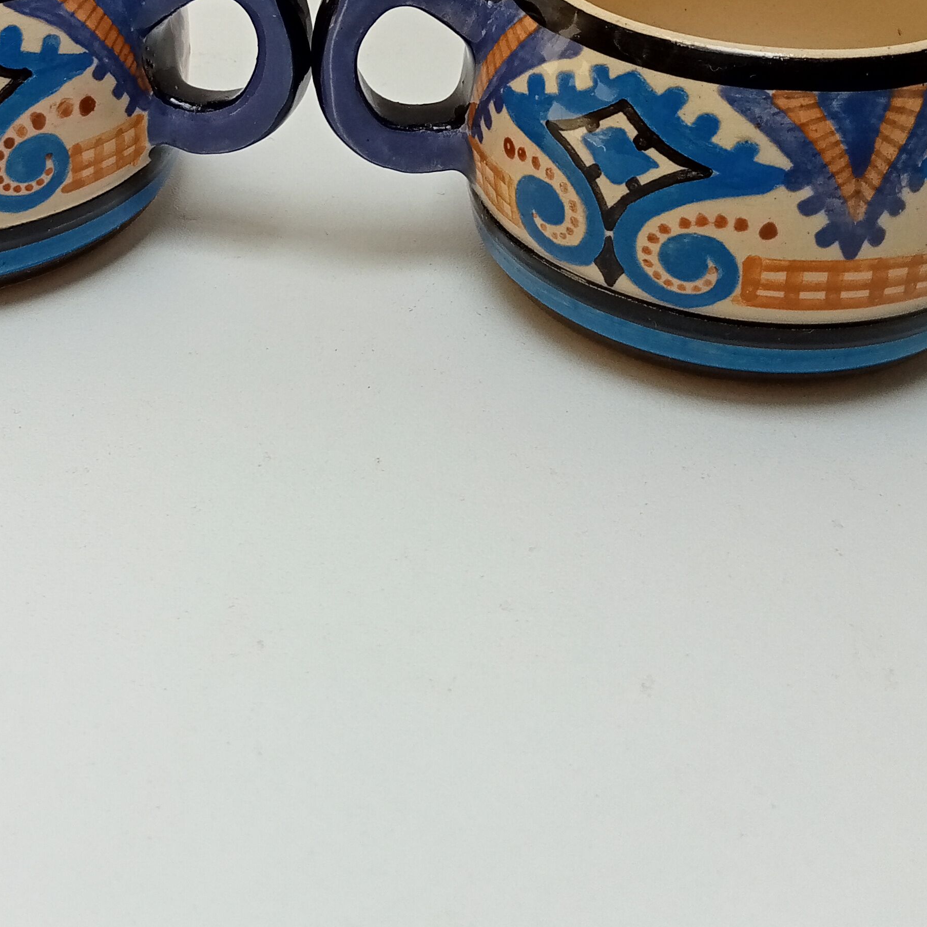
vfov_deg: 28.8
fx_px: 1727
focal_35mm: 57
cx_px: 347
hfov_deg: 29.9
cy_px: 88
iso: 102
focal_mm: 3.46
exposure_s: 1/144
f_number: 2.2
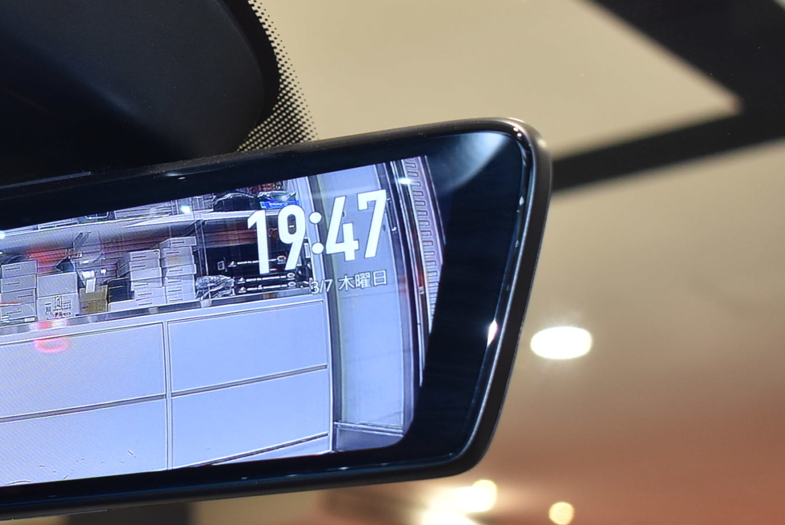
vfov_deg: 15.9
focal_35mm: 86
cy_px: 334
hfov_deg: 22.6
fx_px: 1877
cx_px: -23
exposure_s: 1/60
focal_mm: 26
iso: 500
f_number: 5
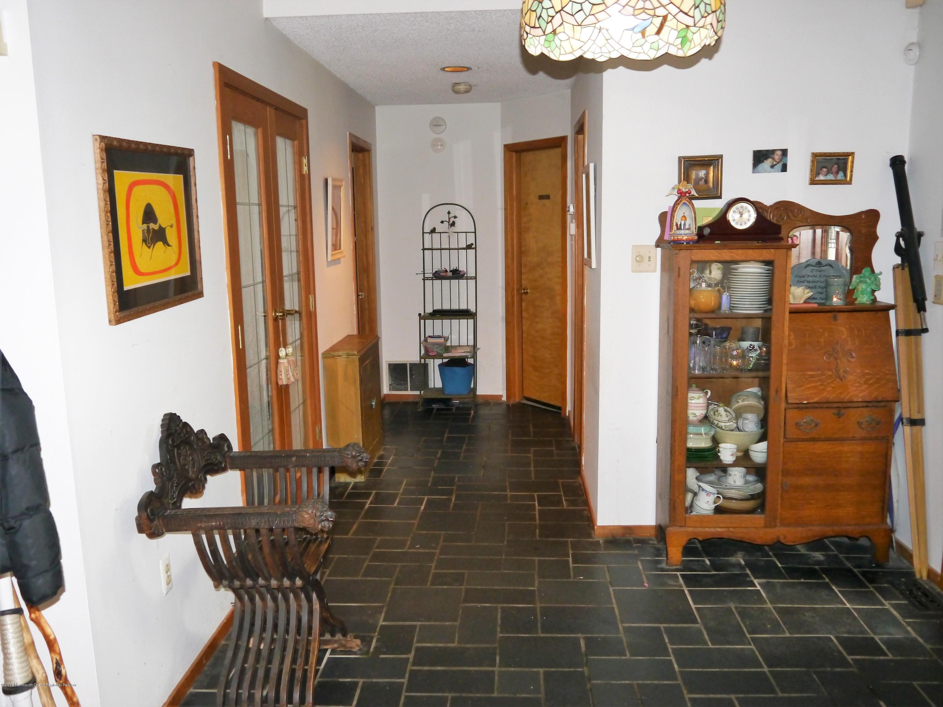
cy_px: 354
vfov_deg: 46.8
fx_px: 817
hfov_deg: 60.0
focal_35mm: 30
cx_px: 472
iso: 800
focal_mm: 15
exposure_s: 1/60
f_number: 3.6
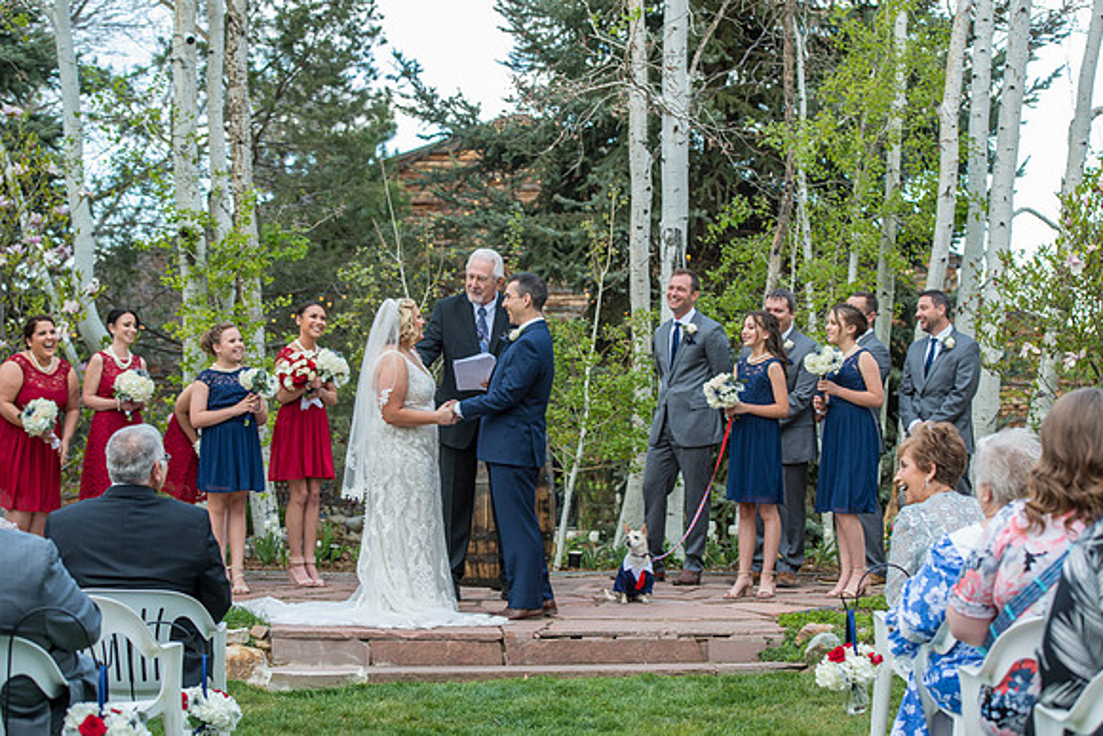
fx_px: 3126
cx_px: 552
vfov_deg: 13.4
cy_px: 368
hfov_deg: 20.0
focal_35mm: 102
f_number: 5
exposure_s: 1/200
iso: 400
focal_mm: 102
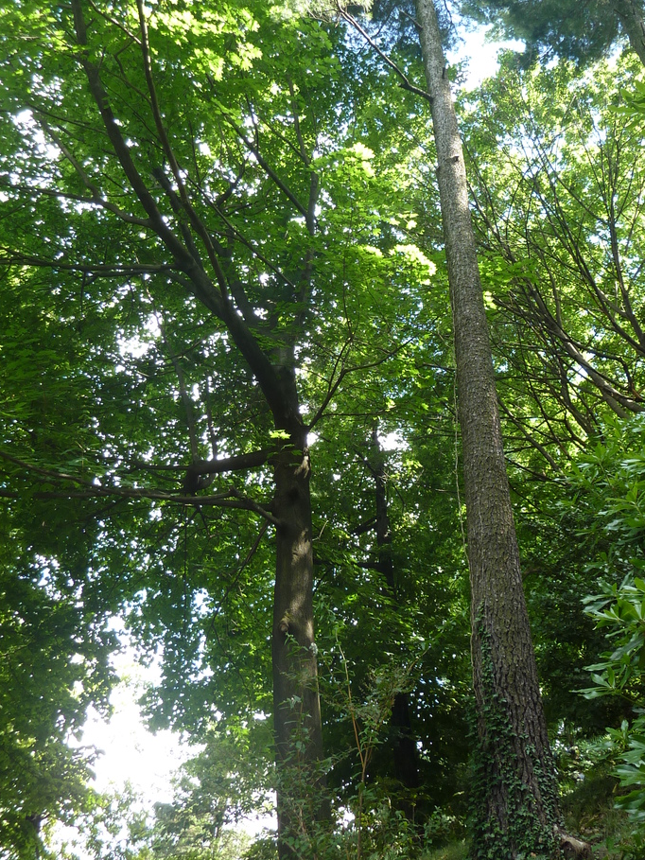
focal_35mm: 33
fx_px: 820
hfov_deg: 42.8
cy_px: 389
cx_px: 381
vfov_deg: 55.3
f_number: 3.3
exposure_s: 1/50
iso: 80
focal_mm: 4.1
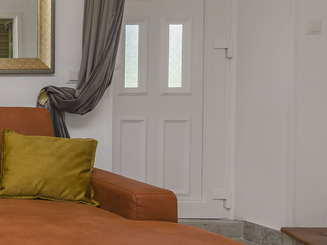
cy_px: 112
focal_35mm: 45
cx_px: -157
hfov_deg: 28.4
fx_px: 425
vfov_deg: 32.2
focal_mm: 10
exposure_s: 1/80
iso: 100
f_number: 9
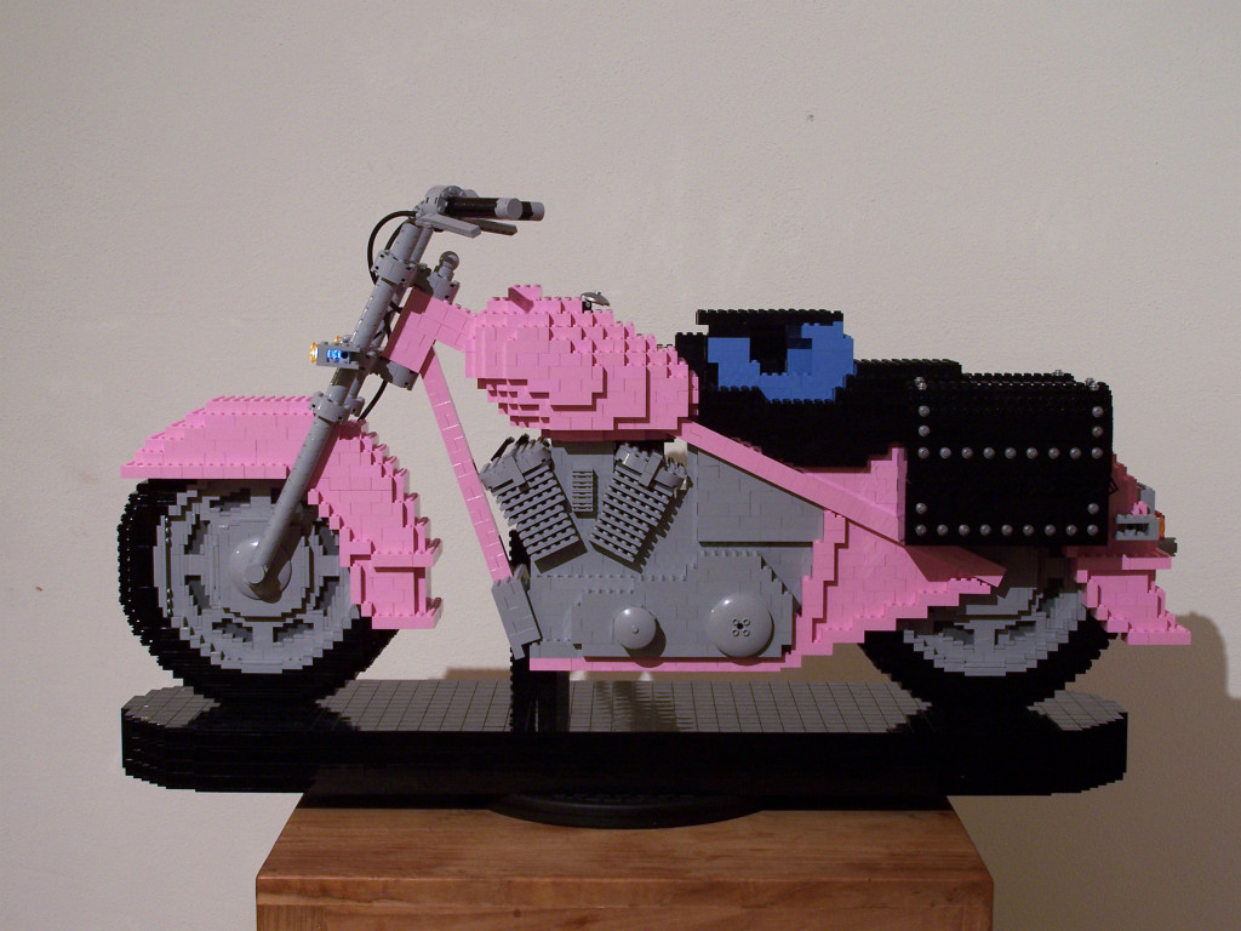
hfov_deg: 32.7
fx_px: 2115
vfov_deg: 24.8
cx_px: 620
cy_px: 466
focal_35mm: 59
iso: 80
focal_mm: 9.8
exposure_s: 1/2
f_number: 3.1
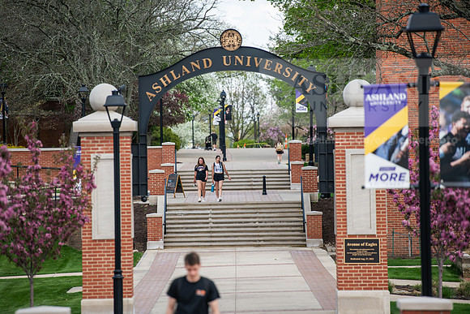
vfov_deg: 6.9
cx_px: 235
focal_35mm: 200
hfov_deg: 10.3
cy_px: 157
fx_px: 2612
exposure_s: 1/800
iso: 200
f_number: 3.2
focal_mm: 200
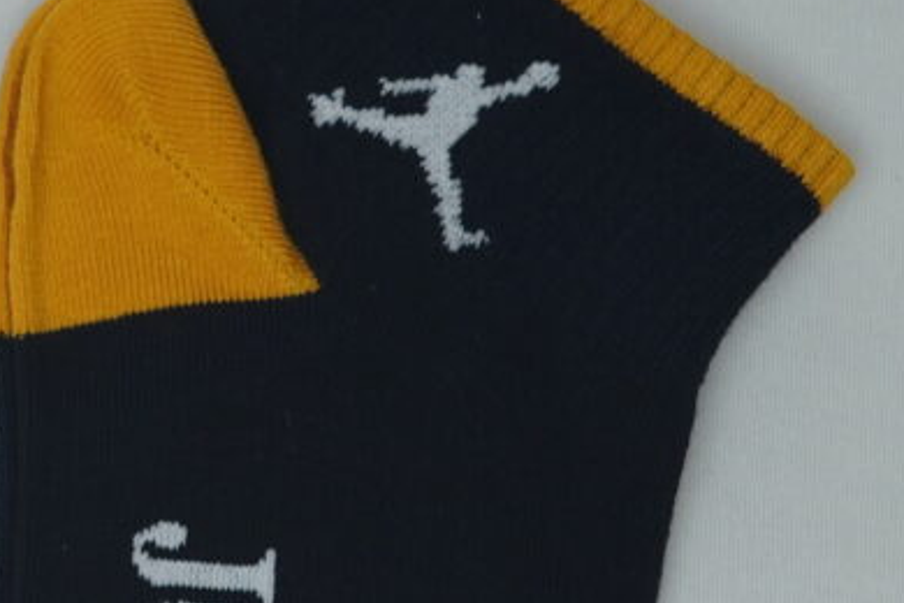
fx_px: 8236
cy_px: 681
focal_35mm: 328
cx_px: -1534
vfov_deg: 4.2
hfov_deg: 5.9
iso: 320
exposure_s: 1/200
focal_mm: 50
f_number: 6.3
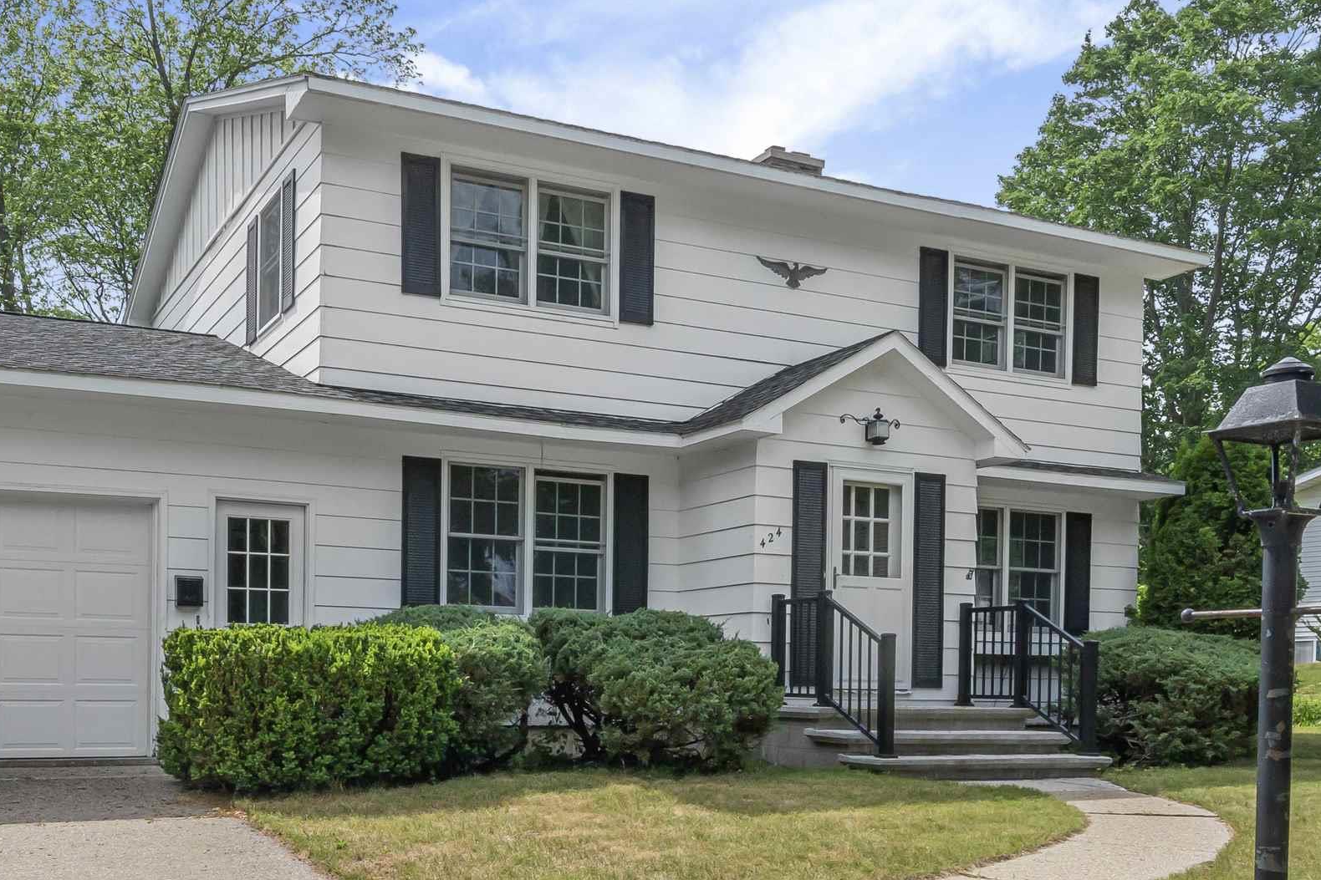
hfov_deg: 53.8
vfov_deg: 36.3
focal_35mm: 35
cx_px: 486
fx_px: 1284
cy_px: 734
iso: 320
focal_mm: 18
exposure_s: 1/160
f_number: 22
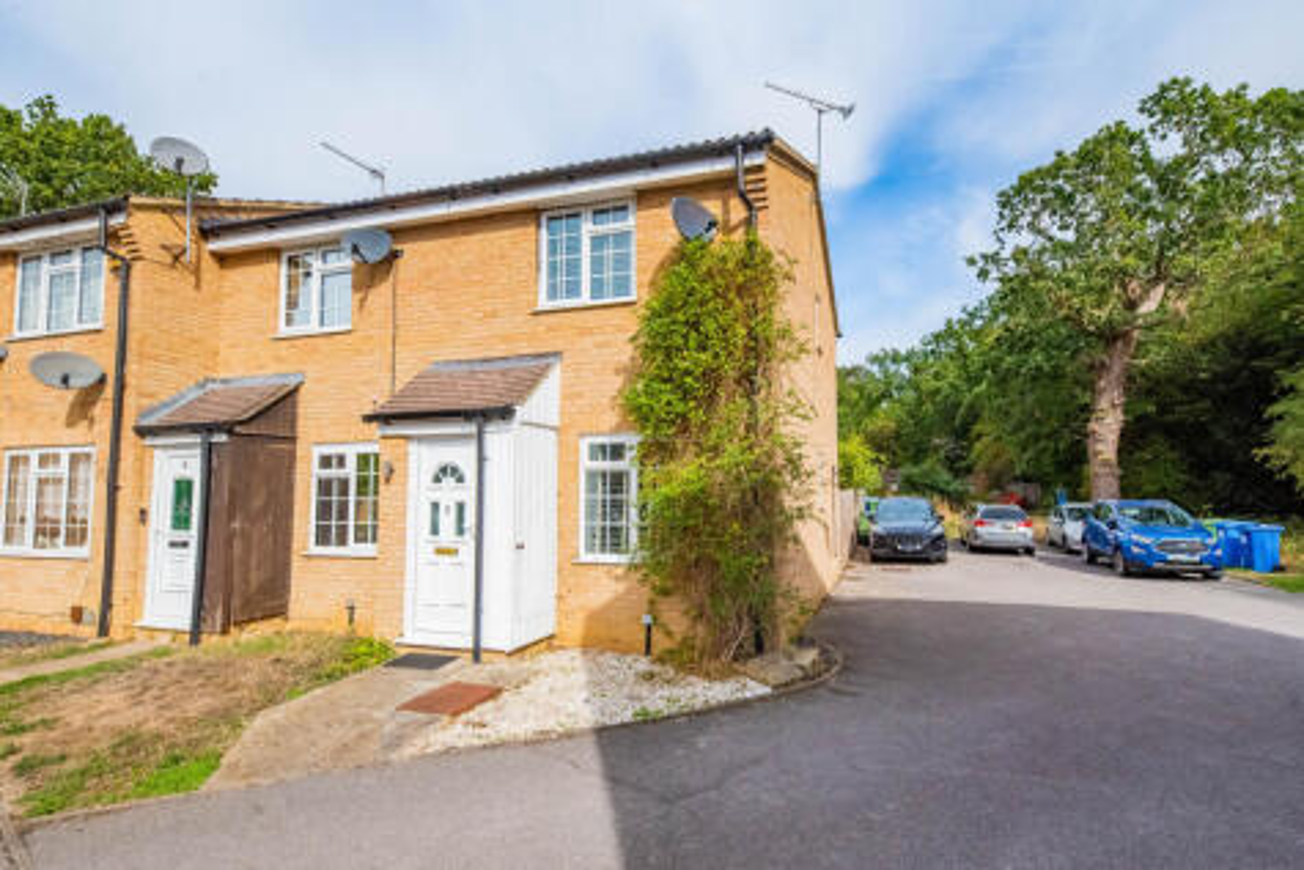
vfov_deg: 68.9
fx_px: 634
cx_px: 695
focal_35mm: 18
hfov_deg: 91.5
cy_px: 441
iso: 2500
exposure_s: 1/4000
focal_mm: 16
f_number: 9
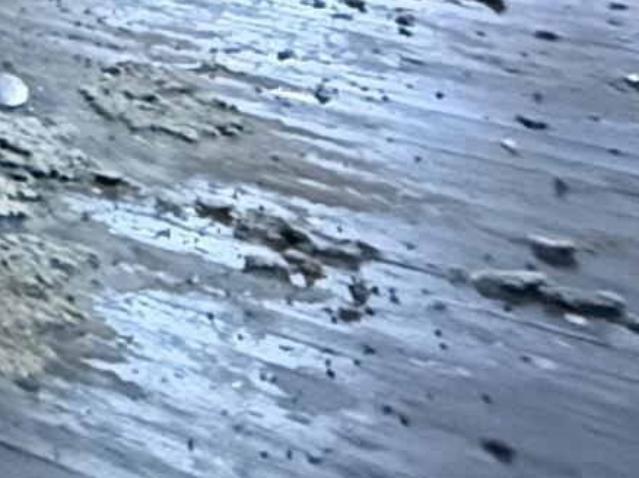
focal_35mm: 96
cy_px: -347
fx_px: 1771
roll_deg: +0.9
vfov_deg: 13.9
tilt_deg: -10.7
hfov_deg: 12.8
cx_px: -1081
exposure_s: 1/60
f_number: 2.2
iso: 1600
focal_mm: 2.22
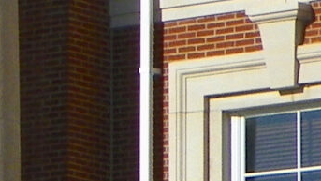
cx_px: -571
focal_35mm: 593
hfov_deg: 3.6
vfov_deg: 2.0
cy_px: 225
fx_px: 5048
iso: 64
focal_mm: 13
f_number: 5.6
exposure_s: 1/500
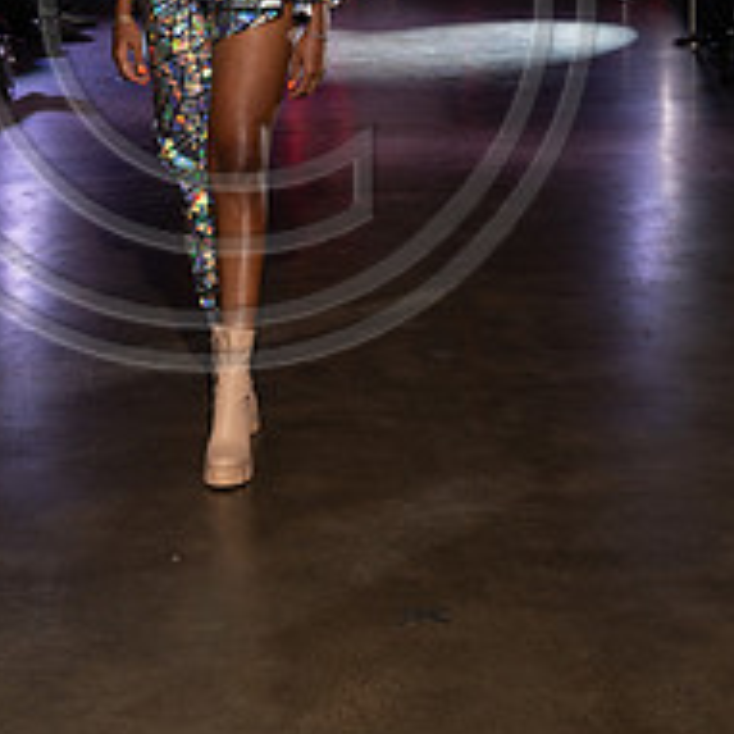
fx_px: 2255
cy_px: -19
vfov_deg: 18.0
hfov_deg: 18.4
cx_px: 209
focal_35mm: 94
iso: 1000
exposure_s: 1/200
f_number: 6.3
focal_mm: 47
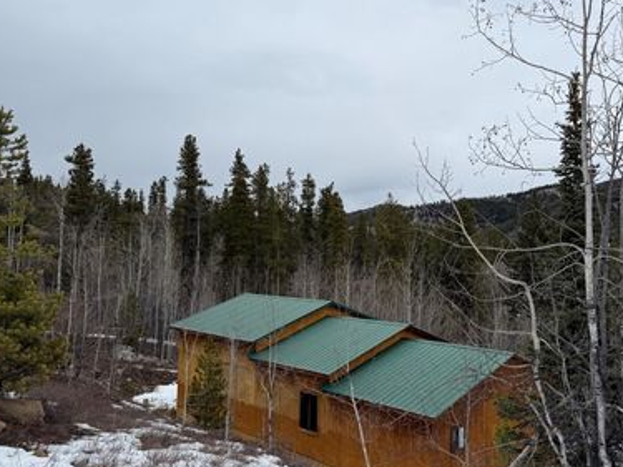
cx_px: 339
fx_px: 576
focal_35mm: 32
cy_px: 232
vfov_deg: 44.1
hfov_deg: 56.7
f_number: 1.78
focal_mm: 6.76
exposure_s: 1/1689
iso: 80
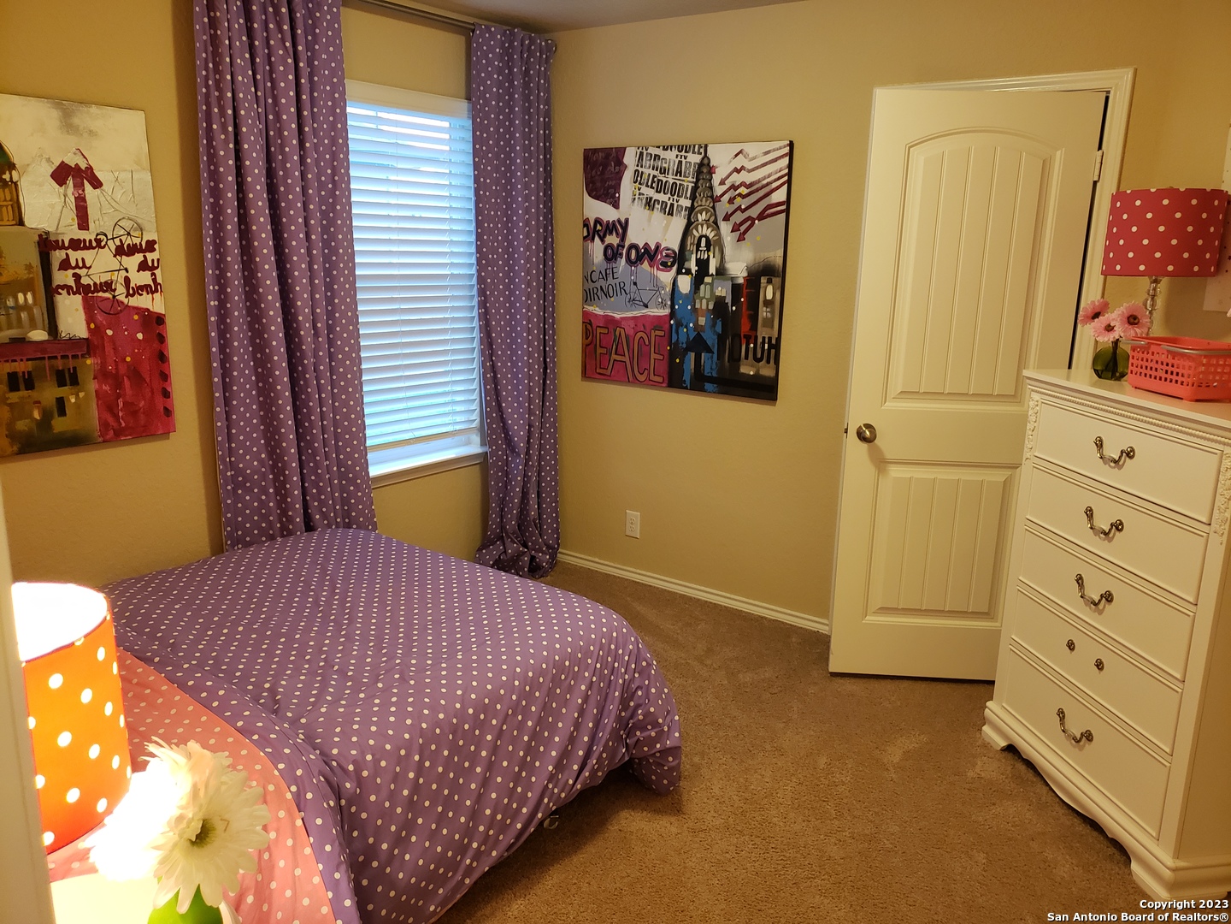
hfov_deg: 67.3
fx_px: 925
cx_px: 616
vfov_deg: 53.1
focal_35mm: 26
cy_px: 462
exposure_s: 1/30
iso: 250
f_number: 1.5
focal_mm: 4.3
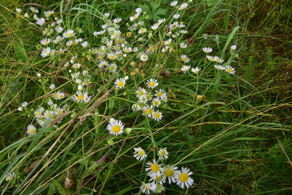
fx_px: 251
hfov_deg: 60.3
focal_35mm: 31
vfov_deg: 42.3
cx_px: 146
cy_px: 98
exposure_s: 1/125
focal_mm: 31
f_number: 13
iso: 320
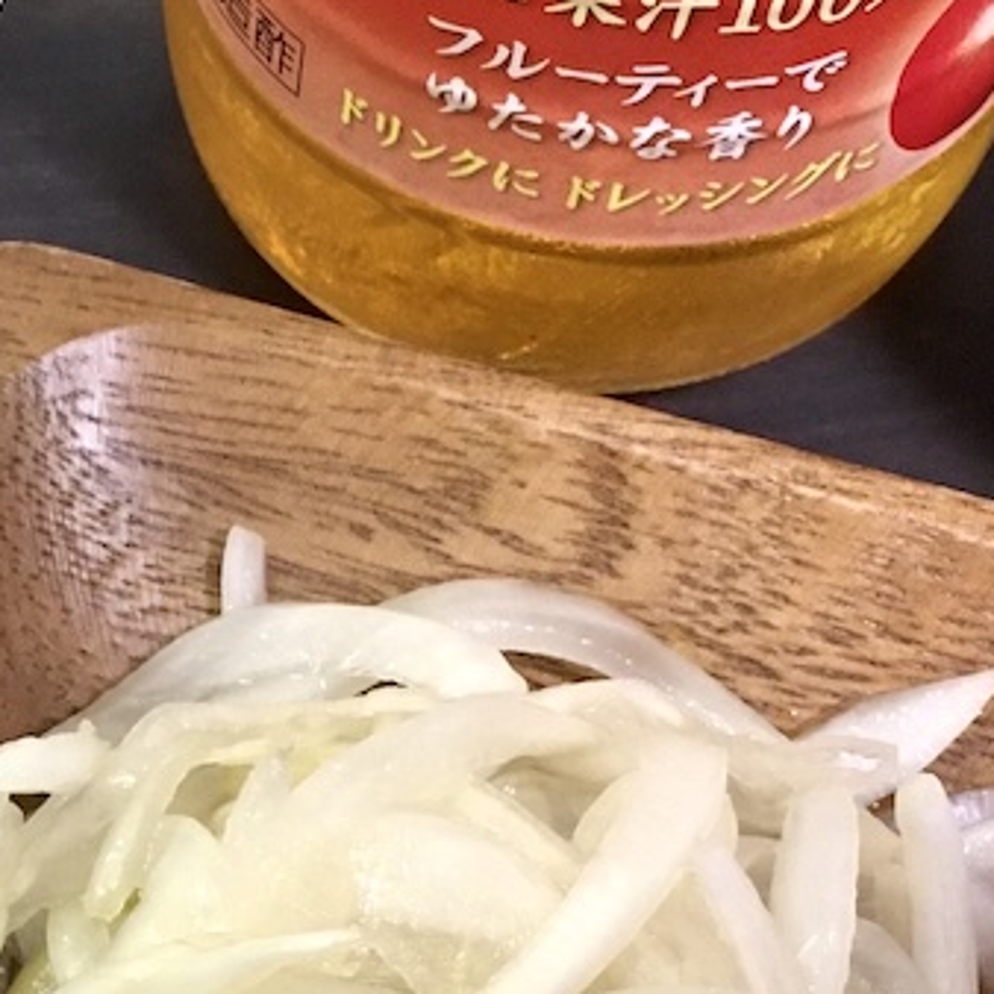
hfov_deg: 18.7
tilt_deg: -64.2
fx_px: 2956
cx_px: 44
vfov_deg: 18.8
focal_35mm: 91
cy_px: 894
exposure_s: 1/30
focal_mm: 4.15
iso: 125
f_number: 2.2
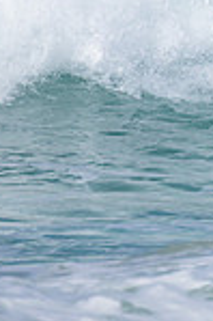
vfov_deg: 0.9
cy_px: -72
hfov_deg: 0.6
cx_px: 574
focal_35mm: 2373
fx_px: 21108
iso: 720
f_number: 11
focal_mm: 610
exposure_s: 1/2000
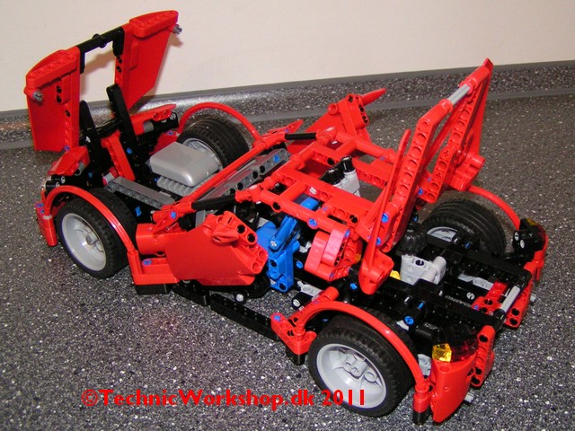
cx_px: 288
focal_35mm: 38
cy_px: 216
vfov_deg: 37.7
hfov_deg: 49.0
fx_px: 631
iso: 200
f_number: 2.8
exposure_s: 1/40
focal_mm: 5.8
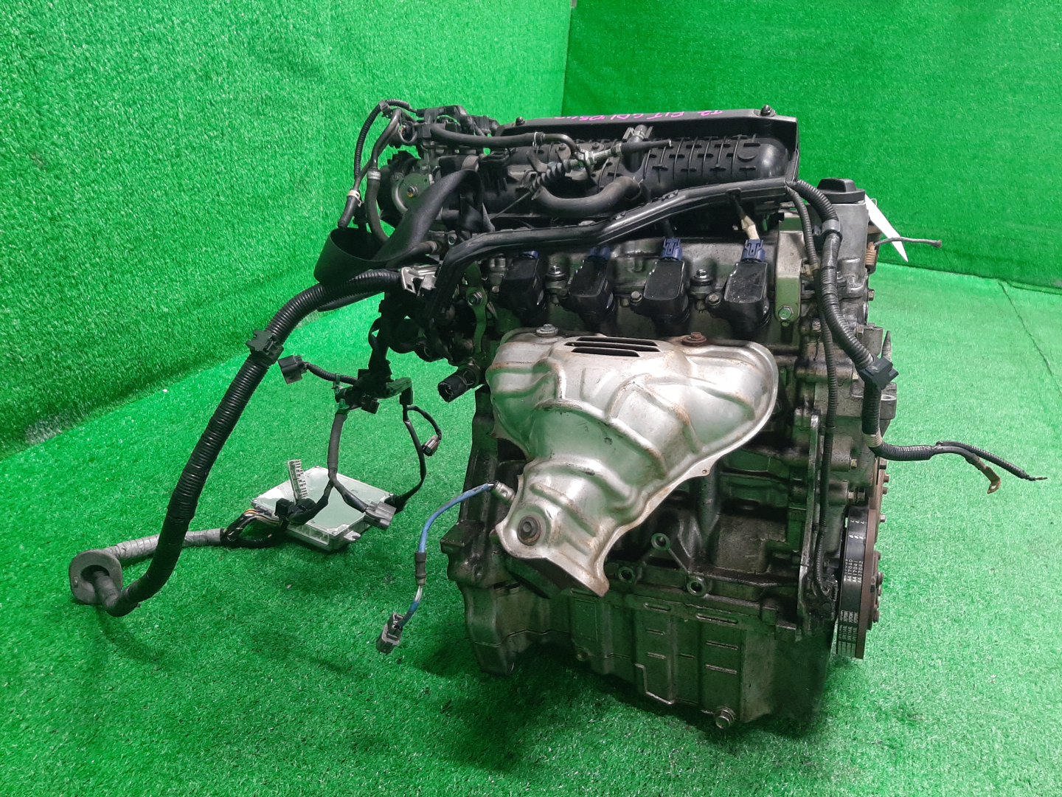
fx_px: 798
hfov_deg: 67.3
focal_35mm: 26
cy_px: 398
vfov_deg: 53.1
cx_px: 531
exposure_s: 1/50
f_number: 1.7
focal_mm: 3.93
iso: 195
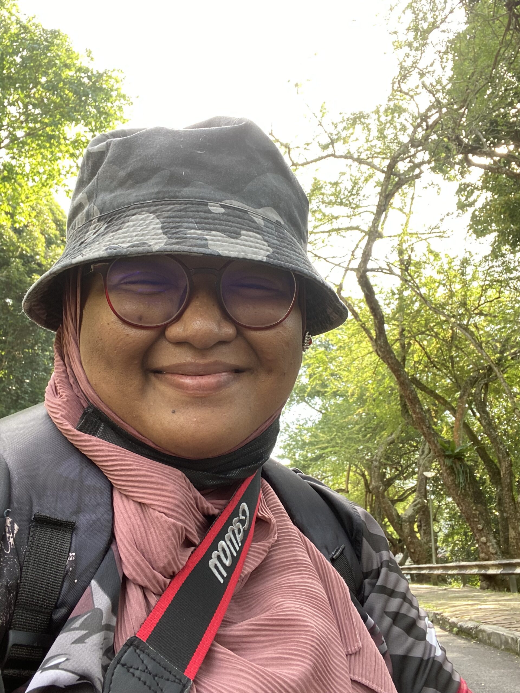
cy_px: 346
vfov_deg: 60.0
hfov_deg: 46.8
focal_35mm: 30
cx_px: 260
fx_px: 601
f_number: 2.2
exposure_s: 1/86
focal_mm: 2.71
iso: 100
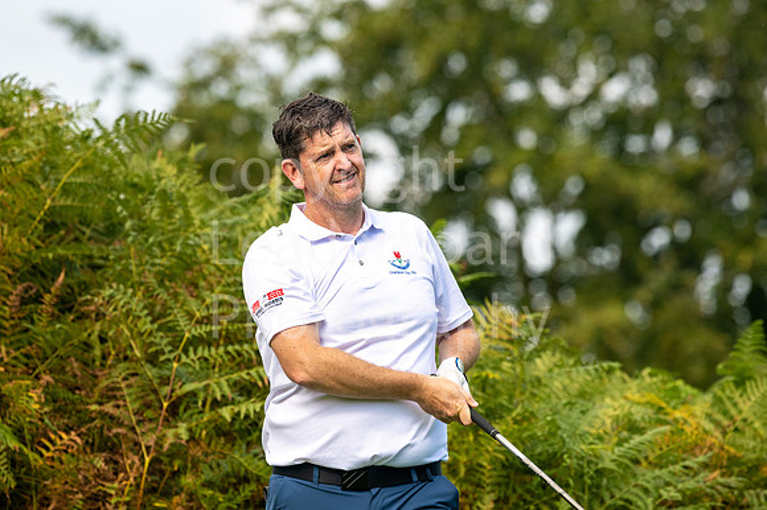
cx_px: 384
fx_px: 9582
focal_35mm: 450
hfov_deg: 4.6
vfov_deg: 3.1
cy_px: 255
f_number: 5.6
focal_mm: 300
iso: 200
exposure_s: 1/640
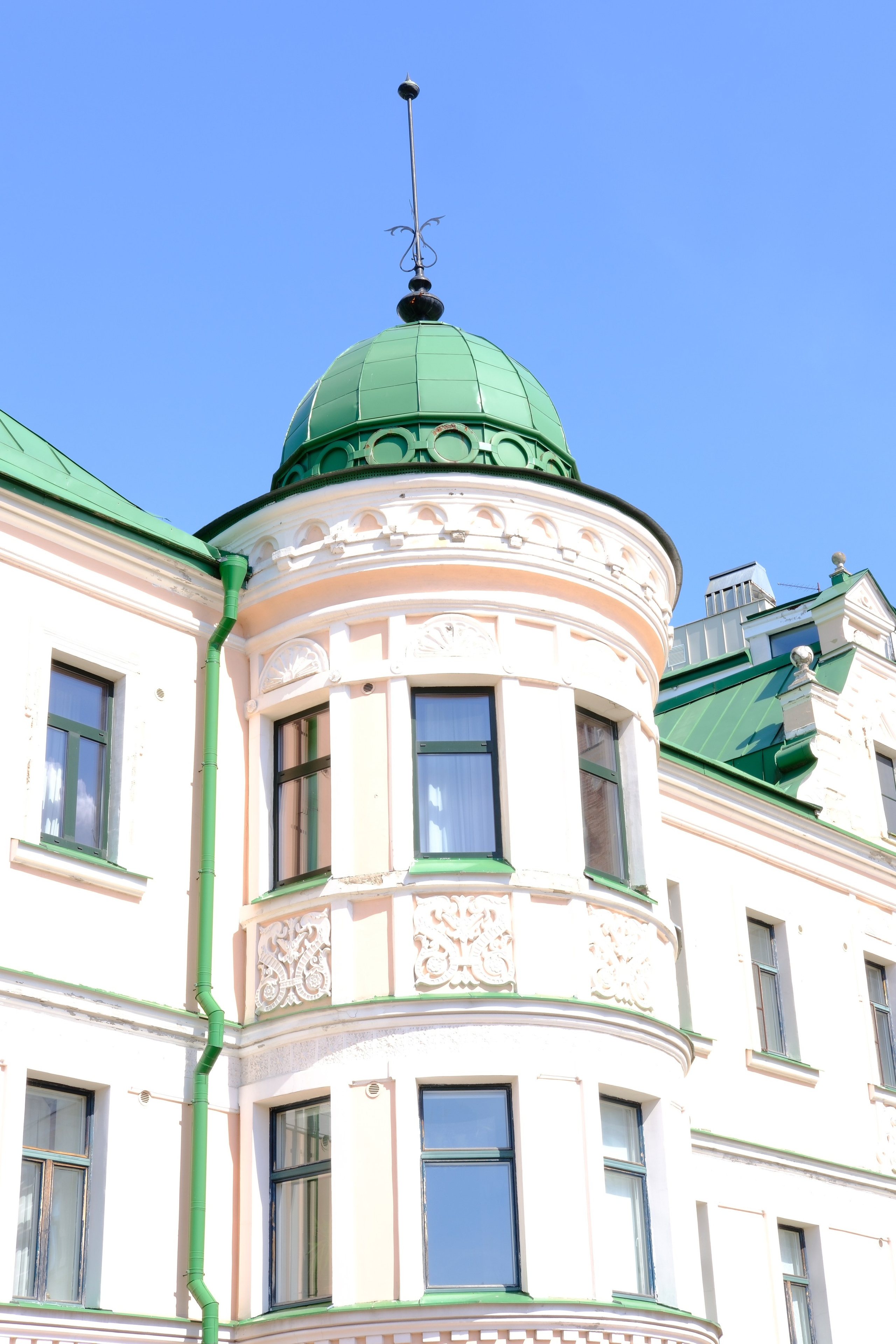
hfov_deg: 25.5
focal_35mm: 53
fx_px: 1979
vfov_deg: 37.5
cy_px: 672
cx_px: 448
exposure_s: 1/30
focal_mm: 35
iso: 125
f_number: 16
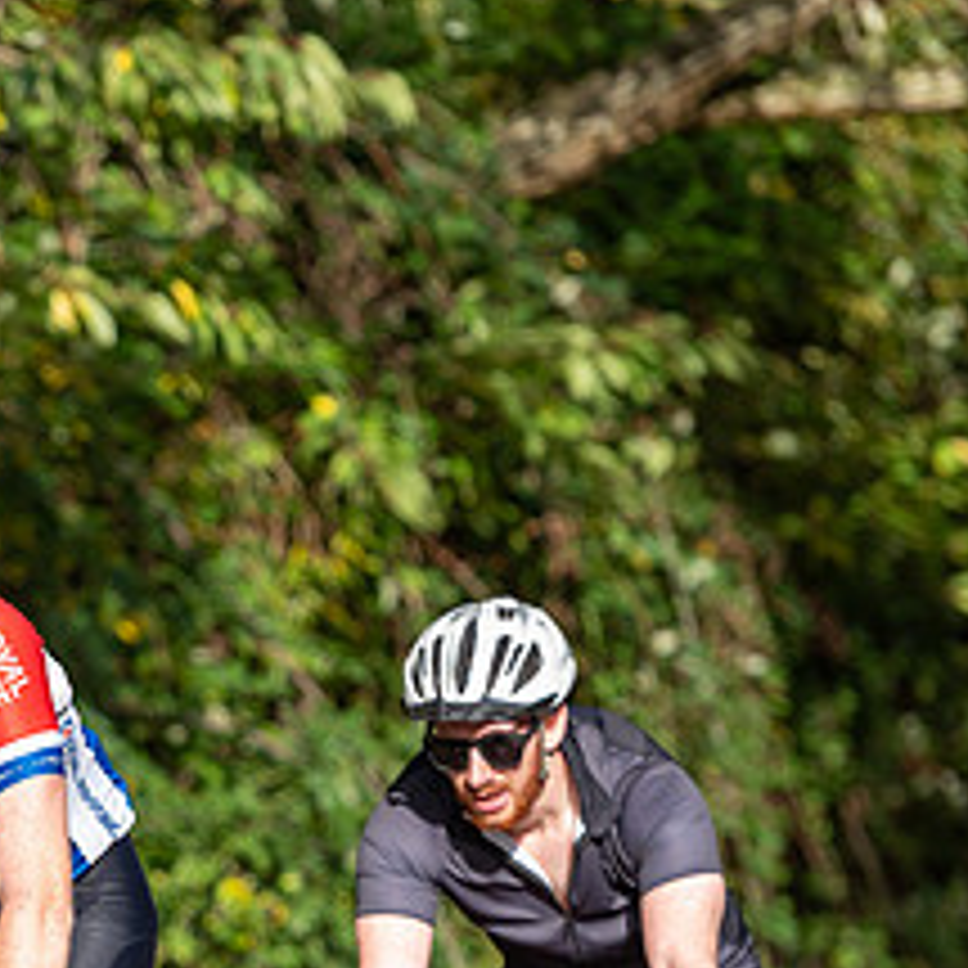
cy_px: 808
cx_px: -59
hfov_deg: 4.6
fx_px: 11959
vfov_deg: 4.6
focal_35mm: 378
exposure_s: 1/1250
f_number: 4
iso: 200
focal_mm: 165
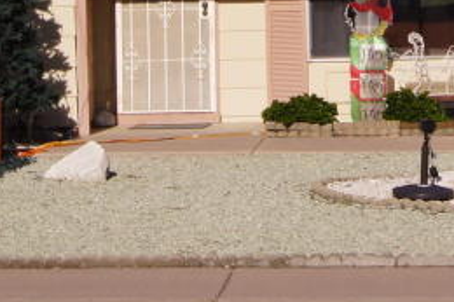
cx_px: 362
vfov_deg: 8.3
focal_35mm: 160
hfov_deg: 12.8
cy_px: -196
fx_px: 2016
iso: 100
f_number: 20
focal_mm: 24
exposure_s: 1/160
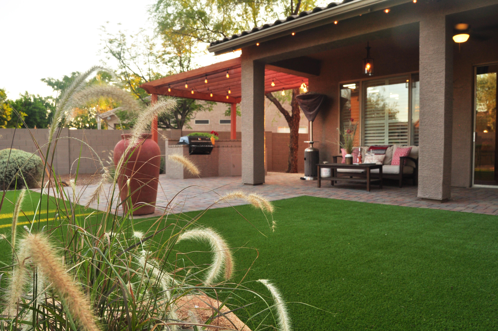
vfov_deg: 47.8
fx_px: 373
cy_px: 166
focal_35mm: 27
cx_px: 249
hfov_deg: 67.4
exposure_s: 1/40
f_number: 9
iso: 320
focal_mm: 18
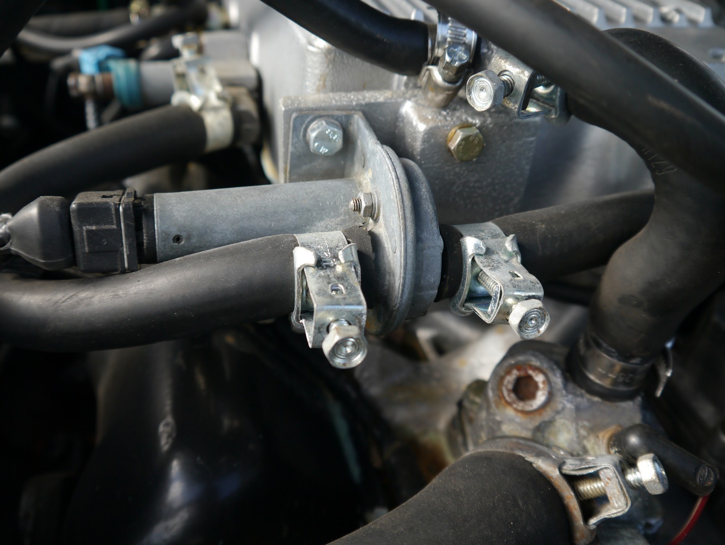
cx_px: 362
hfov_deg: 56.8
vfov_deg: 44.2
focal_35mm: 32
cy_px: 272
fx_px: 671
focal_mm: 16
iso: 160
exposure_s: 1/60
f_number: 3.8
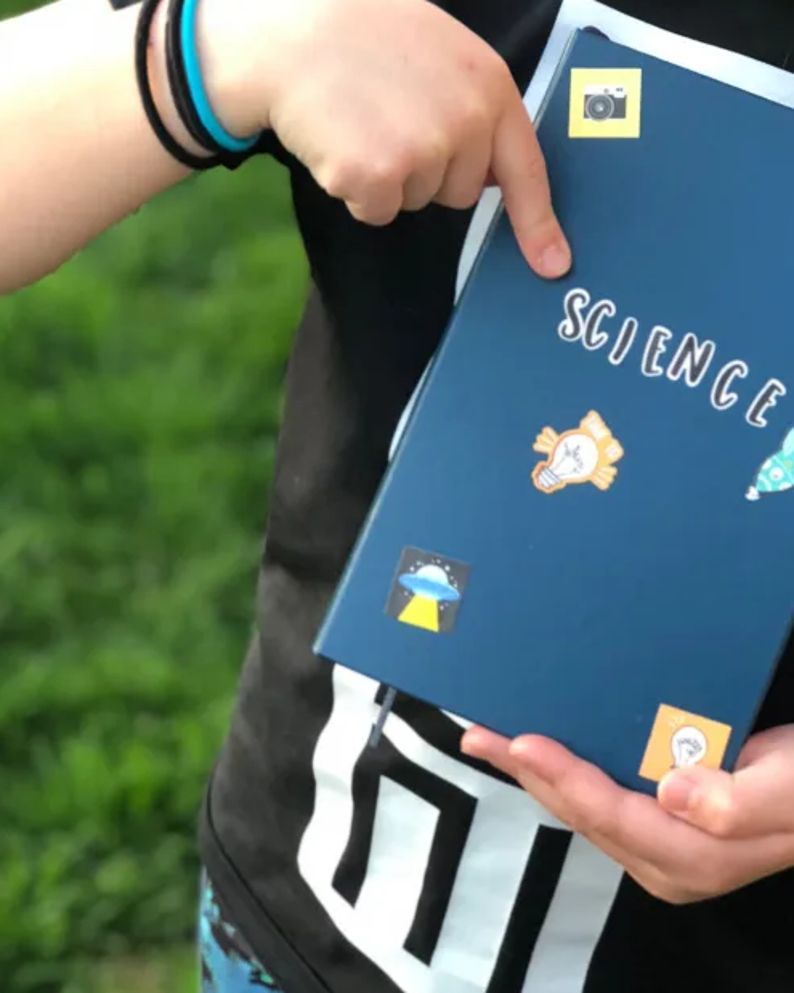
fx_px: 2703
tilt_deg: -25.6
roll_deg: -10.2
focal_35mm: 92
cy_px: 191
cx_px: 605
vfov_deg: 20.6
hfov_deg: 16.6
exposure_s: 1/60
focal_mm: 6.6
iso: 250
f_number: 2.8
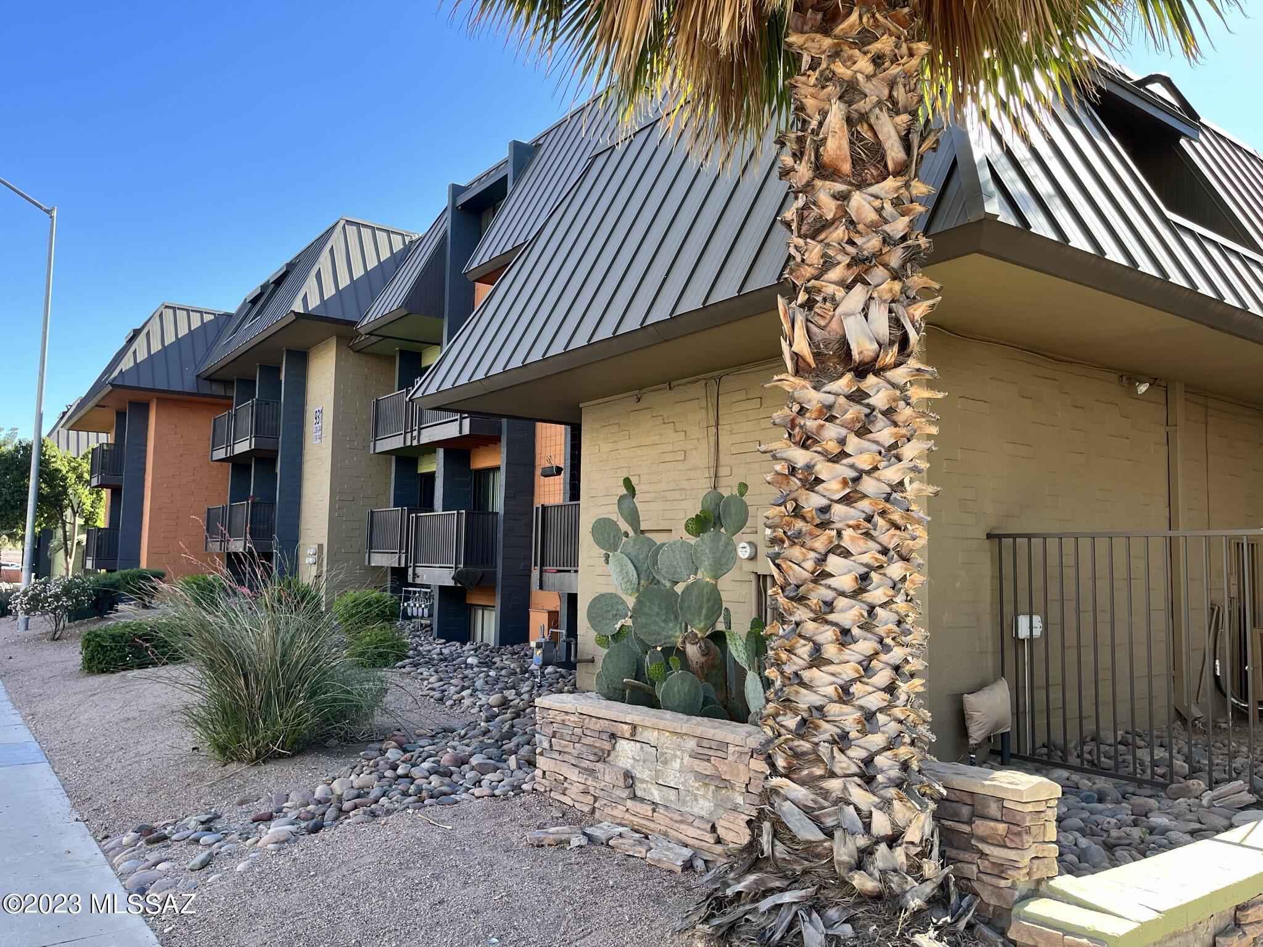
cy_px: 474
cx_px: 632
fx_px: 949
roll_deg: -0.5
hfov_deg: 67.3
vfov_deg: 53.1
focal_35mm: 26
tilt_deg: +4.8
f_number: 1.6
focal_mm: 5.1
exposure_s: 1/381
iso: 50
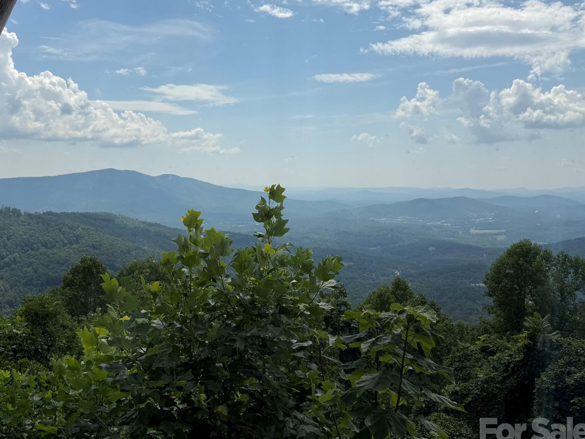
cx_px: 228
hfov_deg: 59.4
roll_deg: +0.0
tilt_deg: -4.1
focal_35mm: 30
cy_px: 214
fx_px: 507
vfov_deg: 46.8
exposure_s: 1/9091
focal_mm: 6.76
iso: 80
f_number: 1.78
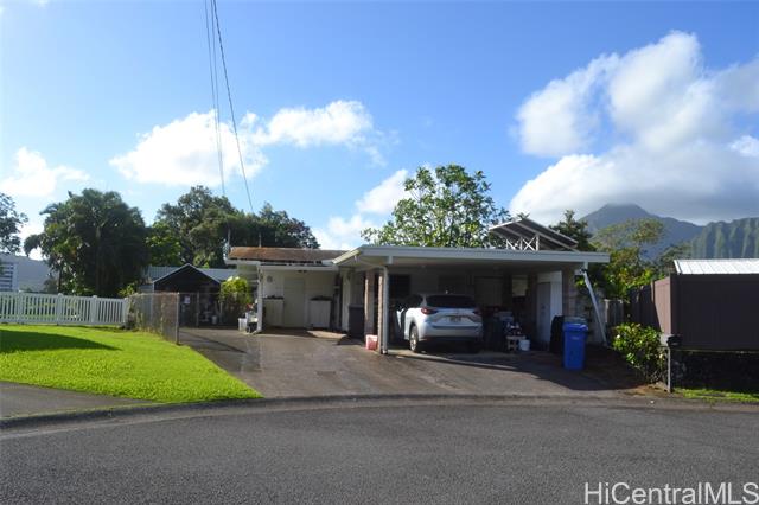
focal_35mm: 27
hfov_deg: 67.4
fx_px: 569
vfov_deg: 47.9
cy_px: 252
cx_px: 380
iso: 100
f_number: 8
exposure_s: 1/250
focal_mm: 18
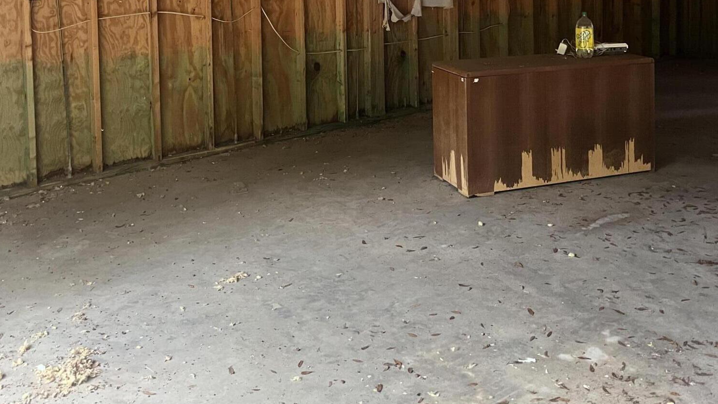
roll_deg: +3.0
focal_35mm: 38
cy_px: -17
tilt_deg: -3.8
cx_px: 358
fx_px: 724
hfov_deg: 52.8
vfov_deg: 28.8
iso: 500
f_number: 1.6
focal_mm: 5.1
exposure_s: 1/59
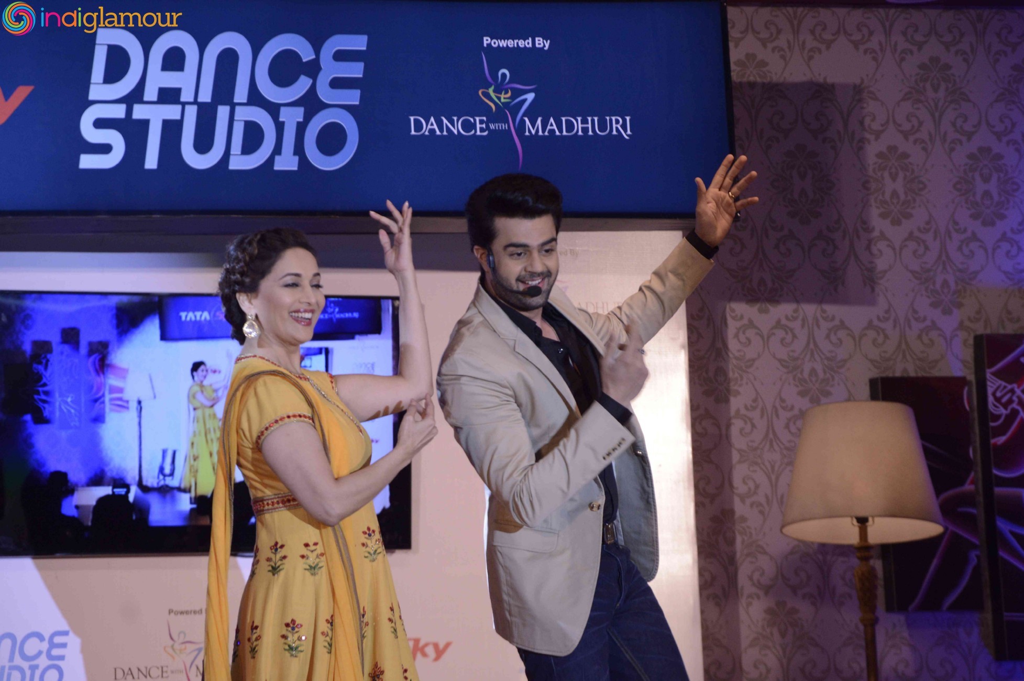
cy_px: 340
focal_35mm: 158
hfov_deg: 13.1
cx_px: 512
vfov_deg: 8.7
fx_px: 4476
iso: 800
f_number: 6.3
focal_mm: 105
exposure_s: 1/160
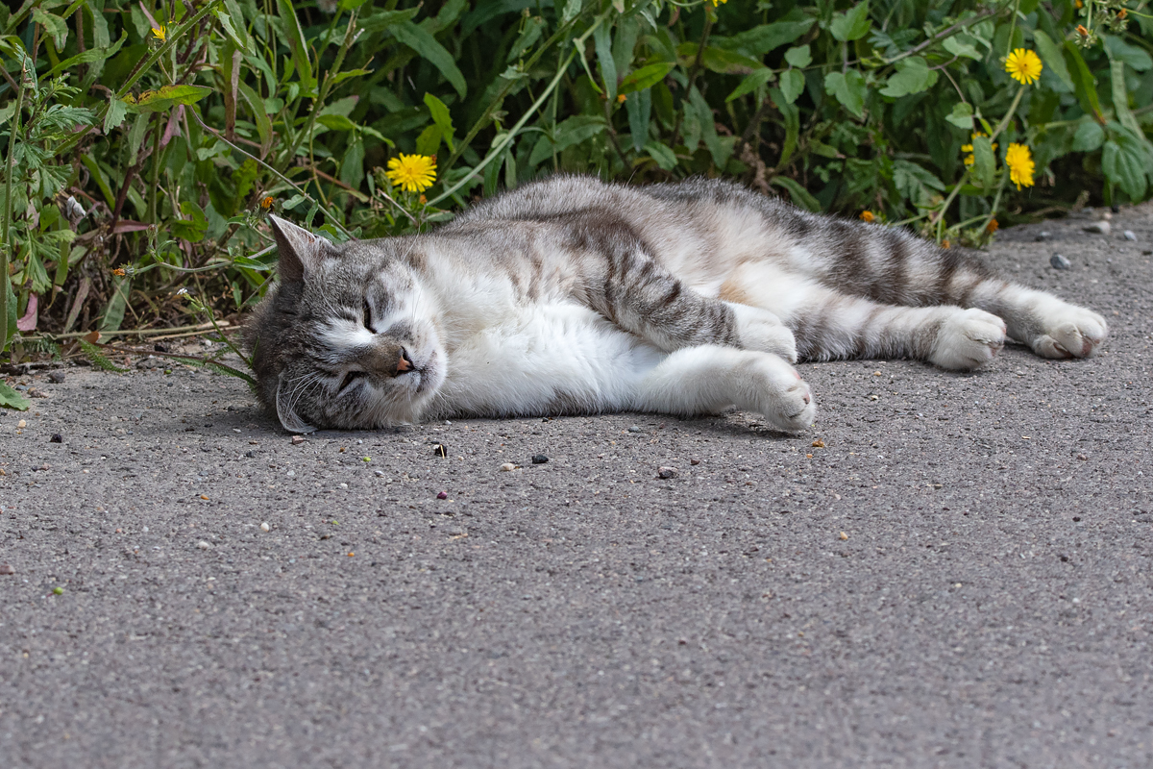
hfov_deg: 9.1
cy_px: 384
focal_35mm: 225
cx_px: 576
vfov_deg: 6.1
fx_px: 7206
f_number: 8
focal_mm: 150
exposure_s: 1/500
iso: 400
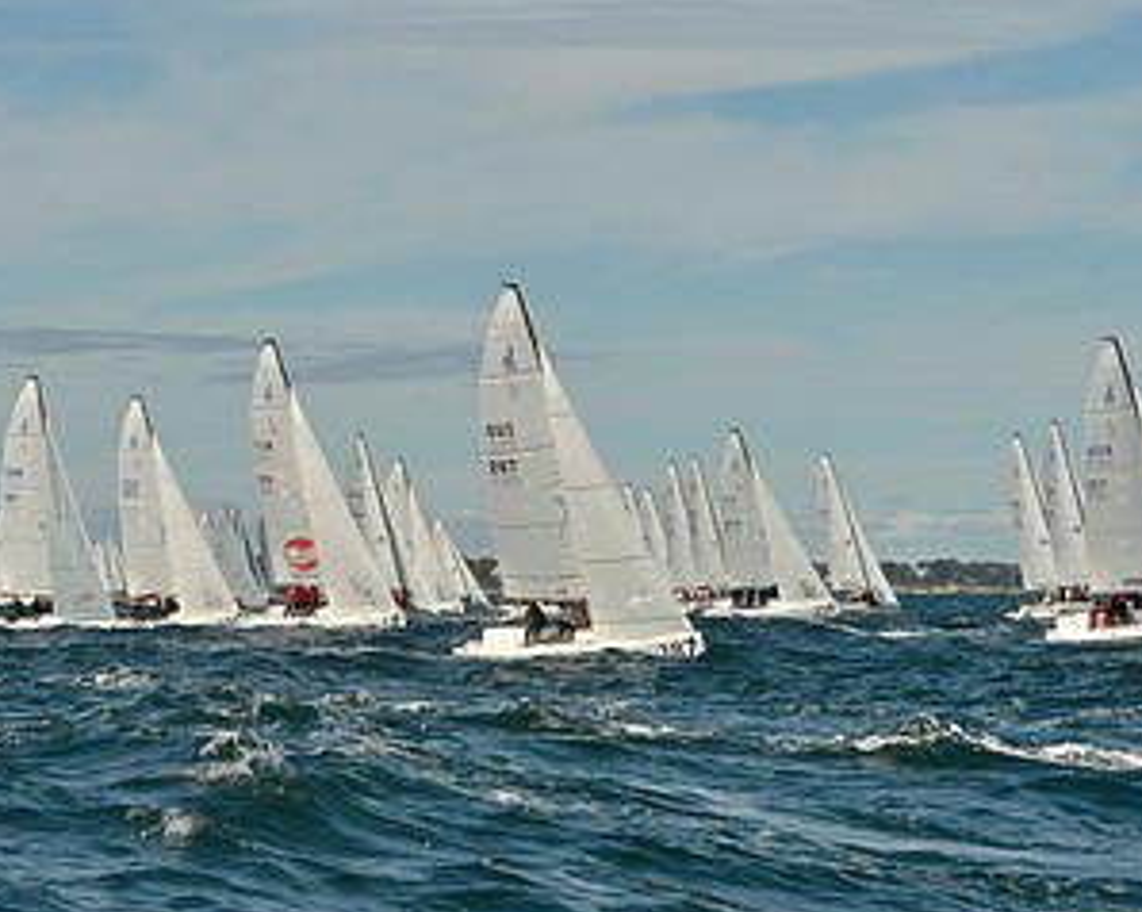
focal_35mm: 128
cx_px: 414
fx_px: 4323
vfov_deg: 12.0
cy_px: 454
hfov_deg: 15.0
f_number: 16
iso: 800
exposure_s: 1/1250
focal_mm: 70
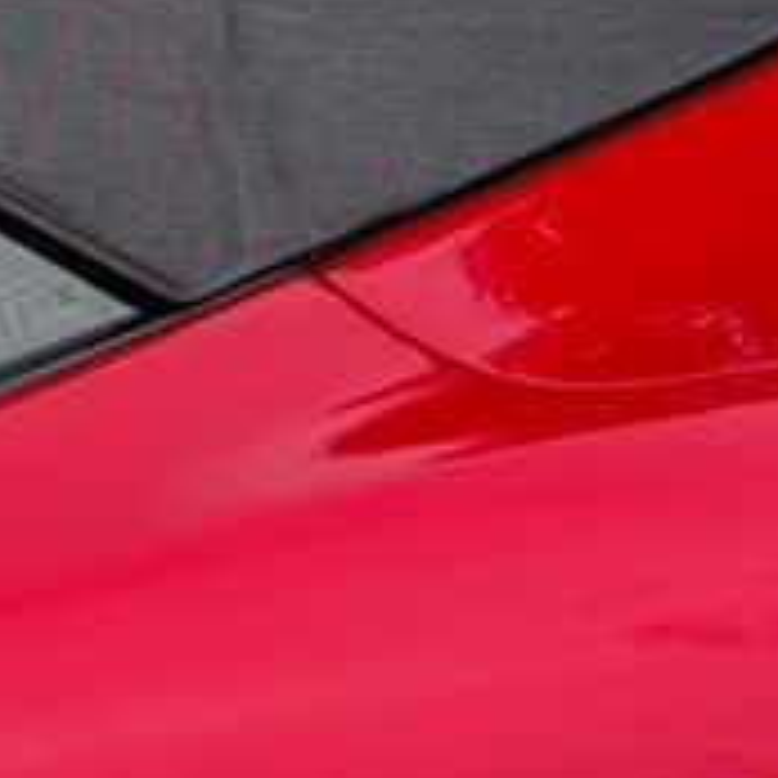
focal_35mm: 157
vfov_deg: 10.8
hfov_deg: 10.6
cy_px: -274
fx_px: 3992
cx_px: -517
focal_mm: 6.76
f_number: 1.78
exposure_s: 1/246
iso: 64
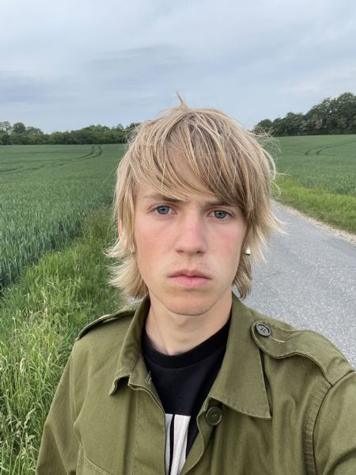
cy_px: 238
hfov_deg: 46.8
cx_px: 178
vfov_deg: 60.0
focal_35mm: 30
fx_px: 411
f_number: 2.2
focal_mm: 2.71
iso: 100
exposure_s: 1/73
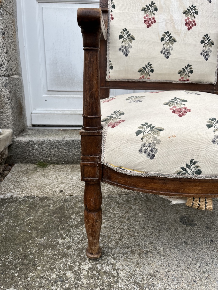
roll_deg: -0.9
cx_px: 109
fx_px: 218
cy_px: 145
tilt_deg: -17.9
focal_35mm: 26
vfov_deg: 67.3
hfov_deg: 53.1
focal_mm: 5.1
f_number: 1.6
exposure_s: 1/1517
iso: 50
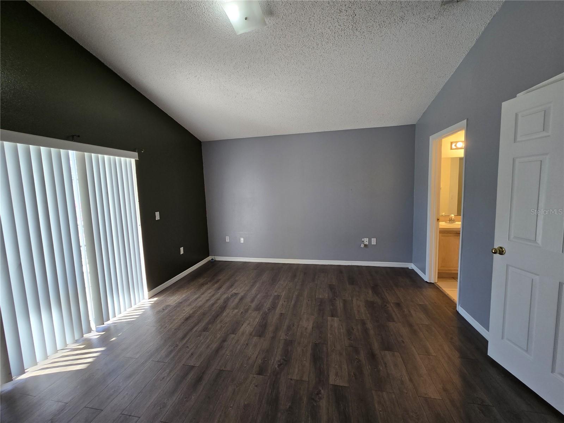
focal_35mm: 13
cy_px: 212
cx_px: 282
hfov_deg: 106.2
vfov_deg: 89.9
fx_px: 212
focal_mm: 2.2
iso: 80
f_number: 2.2
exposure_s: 1/60
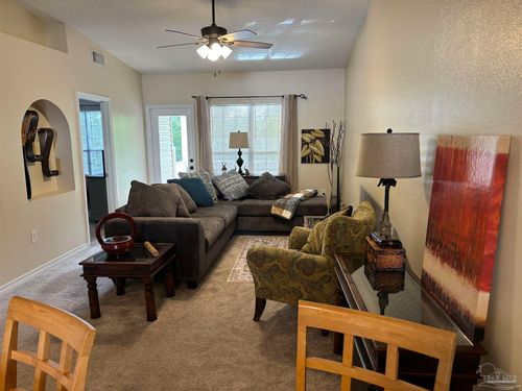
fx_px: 392
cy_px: 196
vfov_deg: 53.1
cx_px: 261
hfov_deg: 67.3
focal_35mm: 26
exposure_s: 1/60
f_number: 1.6
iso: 160
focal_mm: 5.96
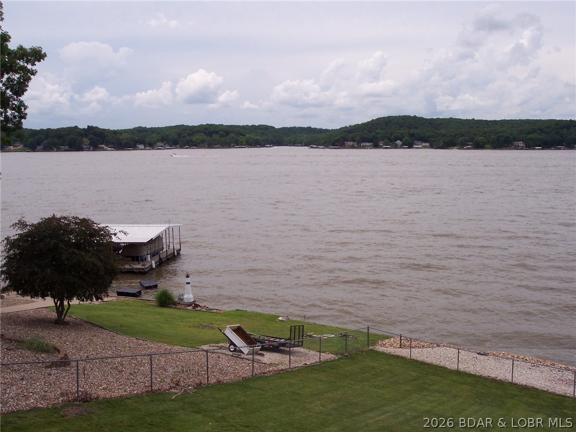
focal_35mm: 38
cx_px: 288
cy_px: 216
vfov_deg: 37.7
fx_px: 632
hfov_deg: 49.0
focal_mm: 8
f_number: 4.8
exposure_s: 1/1000
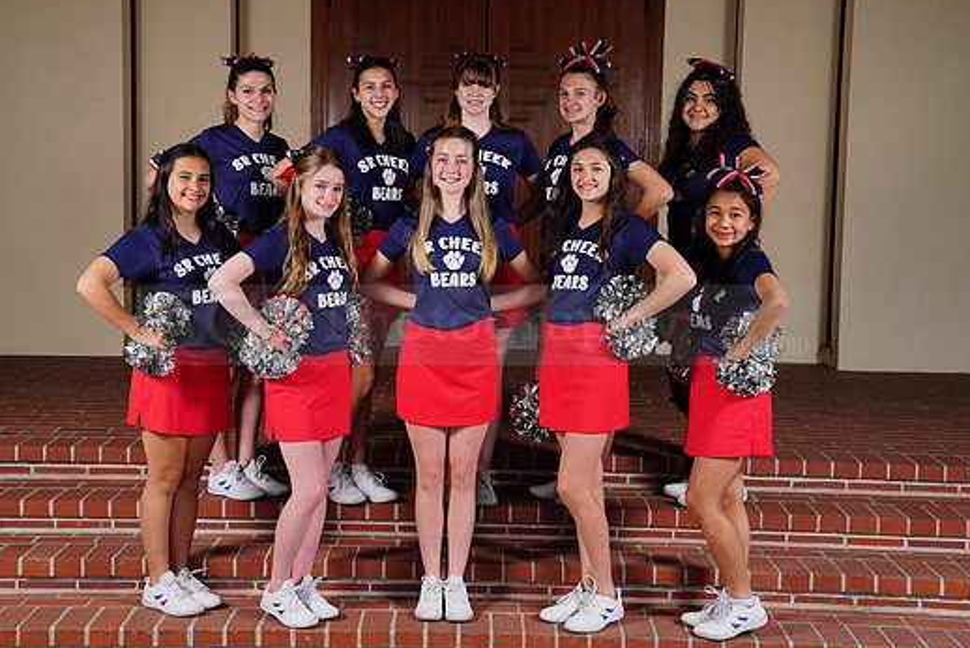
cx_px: 453
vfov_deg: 24.2
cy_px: 310
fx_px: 1510
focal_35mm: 56
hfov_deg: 35.6
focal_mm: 50
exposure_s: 1/200
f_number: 6.3
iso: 200
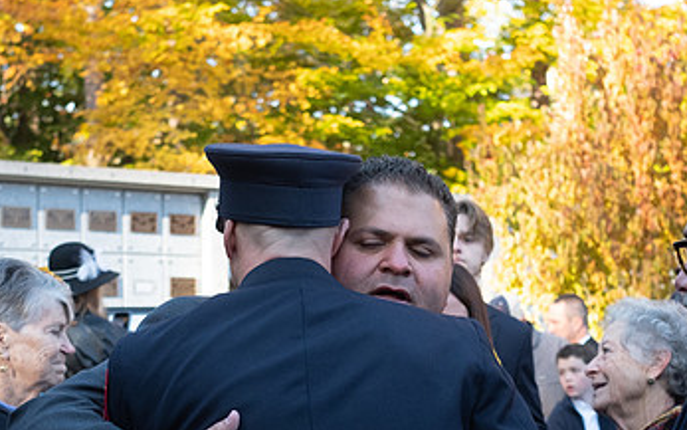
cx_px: 352
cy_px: 413
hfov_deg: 25.8
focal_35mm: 80
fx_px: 1498
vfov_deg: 16.0
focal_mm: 23
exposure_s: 1/640
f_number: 3.2
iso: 800
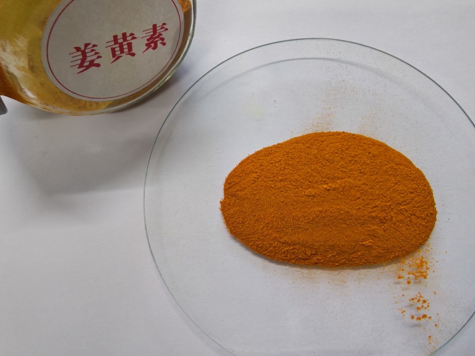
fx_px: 343
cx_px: 244
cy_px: 176
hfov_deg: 69.4
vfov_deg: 54.9
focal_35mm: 25
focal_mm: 1.96
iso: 400
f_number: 2.2
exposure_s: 1/50
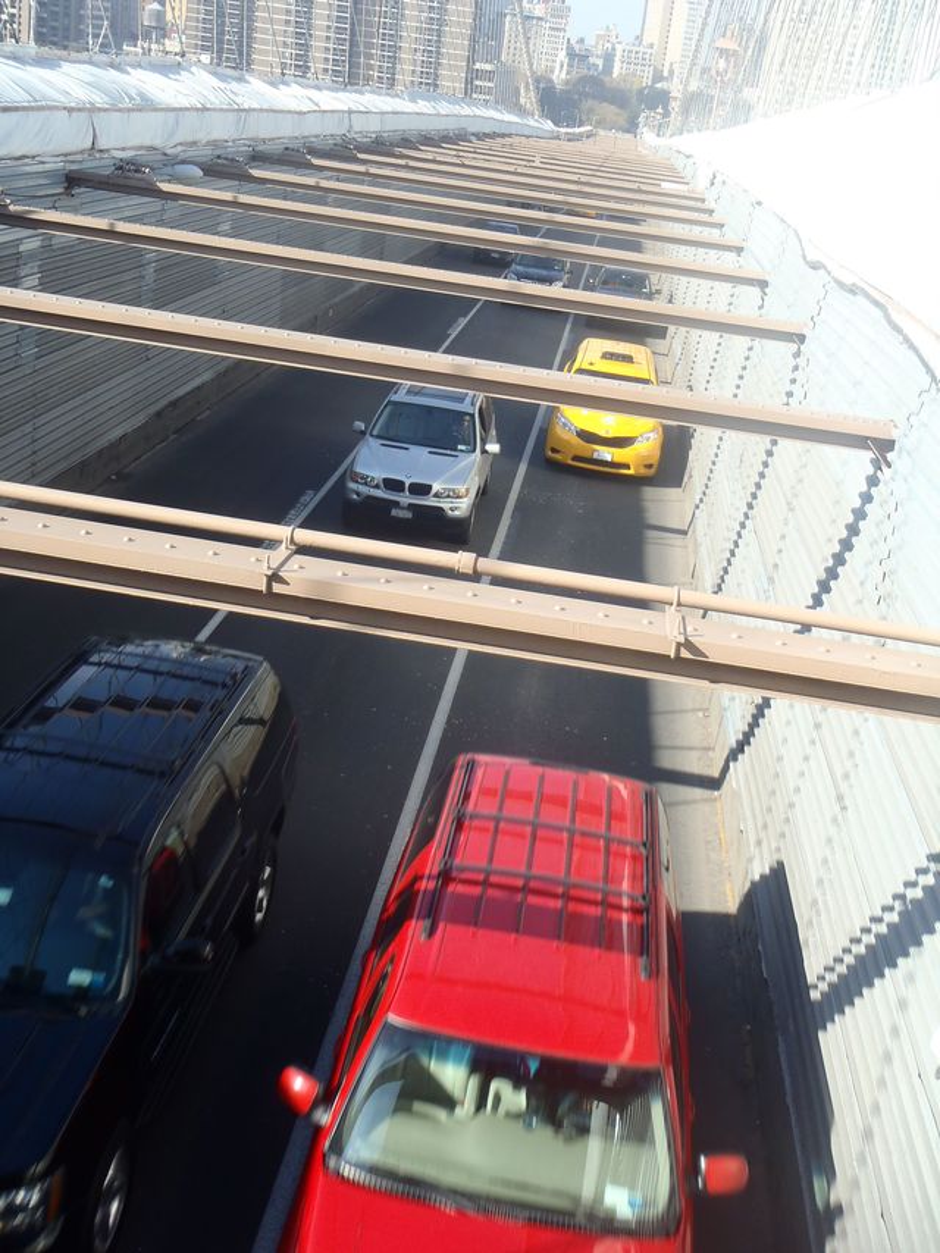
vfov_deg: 46.8
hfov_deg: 36.0
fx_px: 1448
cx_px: 470
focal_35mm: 40
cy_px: 626
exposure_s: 1/200
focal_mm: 7.28
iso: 80
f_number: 4.7
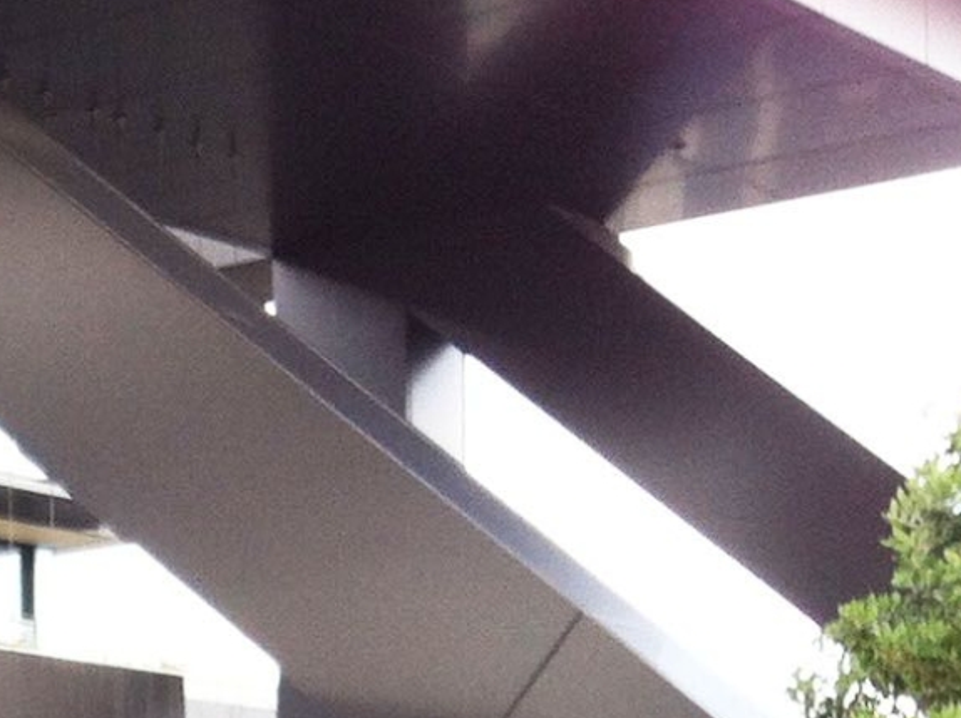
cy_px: 1562
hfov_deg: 11.8
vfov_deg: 8.8
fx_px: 4325
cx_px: -737
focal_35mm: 156
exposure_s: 1/172
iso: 80
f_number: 2.8
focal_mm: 3.85
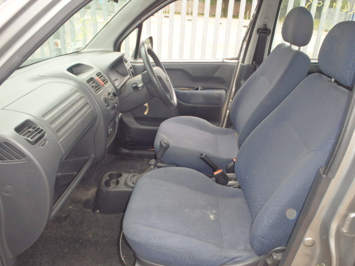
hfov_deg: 63.4
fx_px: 287
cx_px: 178
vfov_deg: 49.7
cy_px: 133
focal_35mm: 28
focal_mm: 5
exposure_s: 1/100
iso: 125
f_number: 3.9
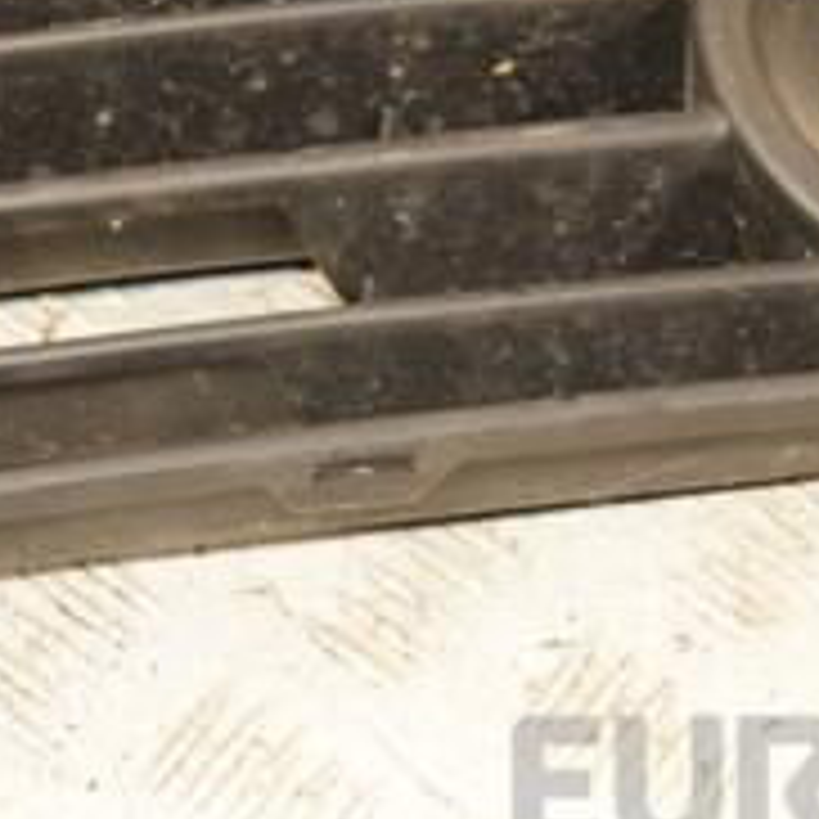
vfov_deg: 13.8
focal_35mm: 126
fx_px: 3373
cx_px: 428
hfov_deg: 13.8
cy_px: 184
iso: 800
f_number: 5
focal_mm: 30
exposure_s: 1/200
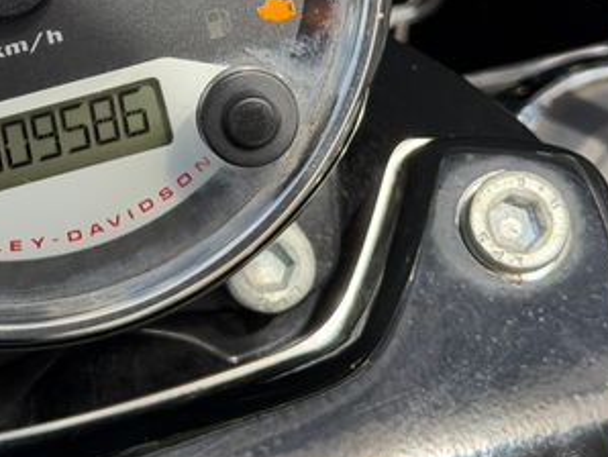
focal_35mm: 103
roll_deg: -6.5
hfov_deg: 18.8
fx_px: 1811
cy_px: 24
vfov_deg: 14.2
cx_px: 80
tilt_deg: -40.4
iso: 80
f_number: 1.78
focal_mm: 6.76
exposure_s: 1/1429
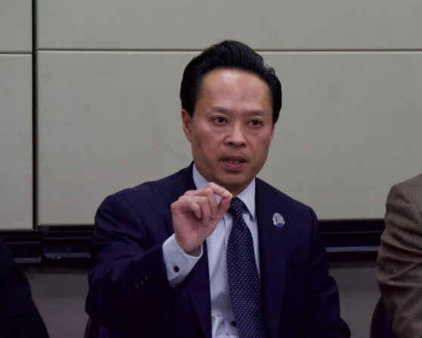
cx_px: 215
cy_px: 169
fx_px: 2412
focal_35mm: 193
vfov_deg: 8.0
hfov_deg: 10.0
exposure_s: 1/100
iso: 3200
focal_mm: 92
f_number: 5.4
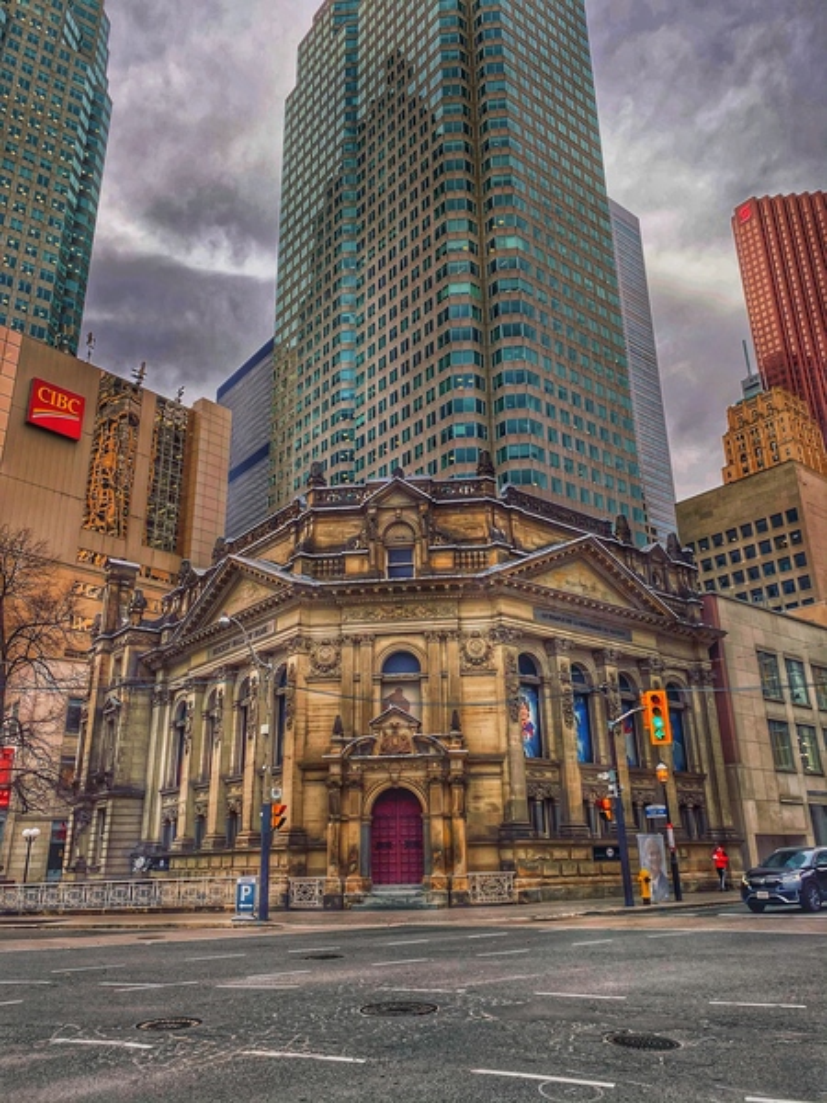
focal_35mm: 26
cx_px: 414
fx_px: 828
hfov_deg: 53.1
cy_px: 552
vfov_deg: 67.3
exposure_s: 1/208
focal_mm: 4.25
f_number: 1.8
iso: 32
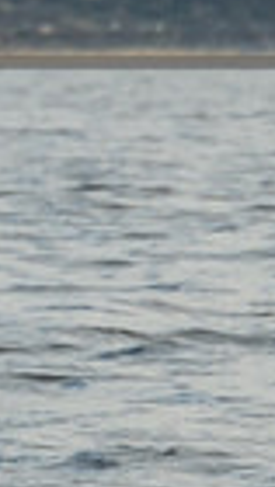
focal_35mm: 1072
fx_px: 13863
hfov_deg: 1.1
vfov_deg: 2.0
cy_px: -343
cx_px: -561
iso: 100
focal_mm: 140
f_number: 6.3
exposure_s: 1/640
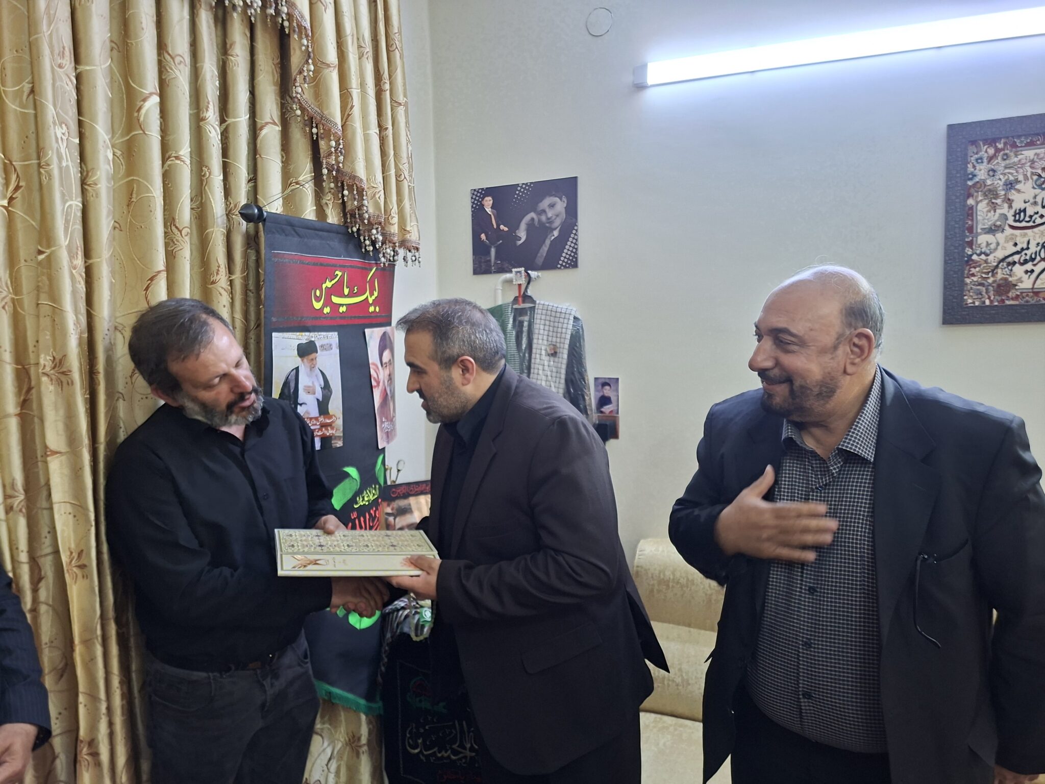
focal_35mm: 23
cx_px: 522
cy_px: 392
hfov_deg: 73.9
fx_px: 694
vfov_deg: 58.9
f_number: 1.8
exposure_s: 1/50
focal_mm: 5.54
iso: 320
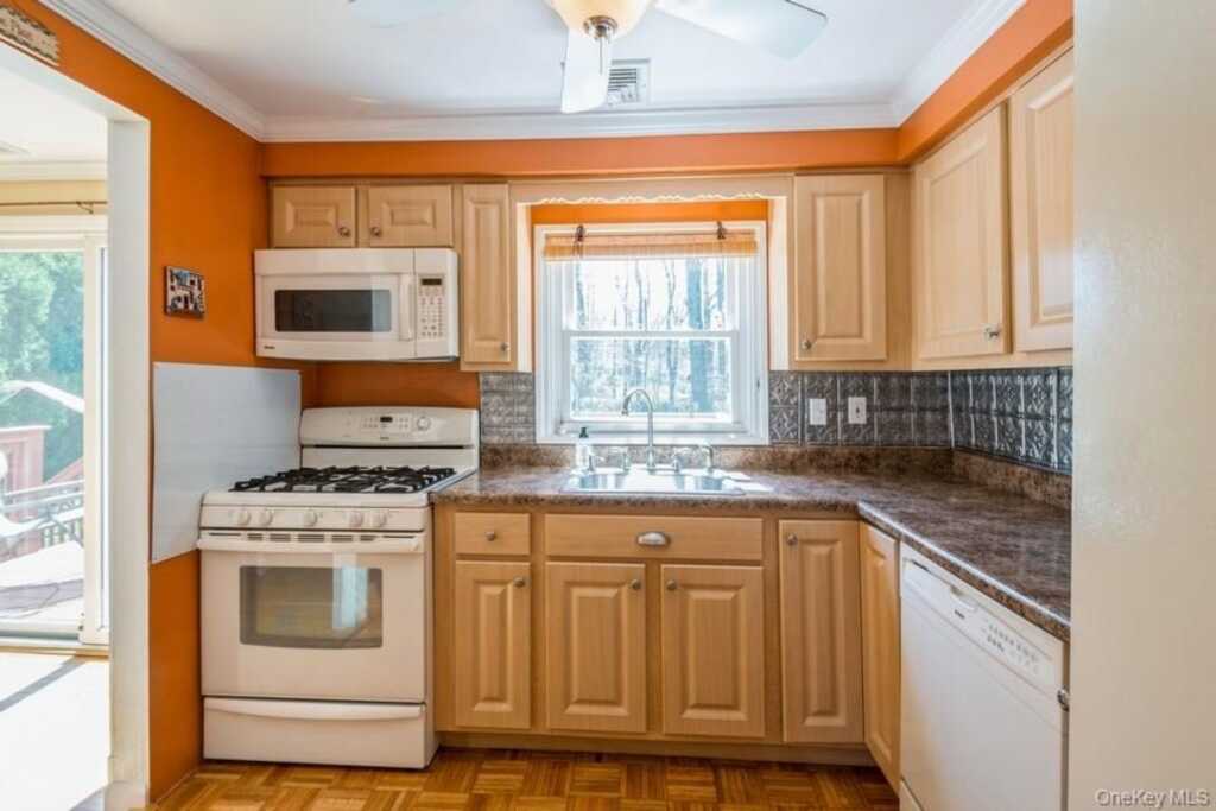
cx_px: 608
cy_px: 406
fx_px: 507
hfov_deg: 100.4
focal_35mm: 15
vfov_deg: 77.3
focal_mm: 10
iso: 100
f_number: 11
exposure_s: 1/3
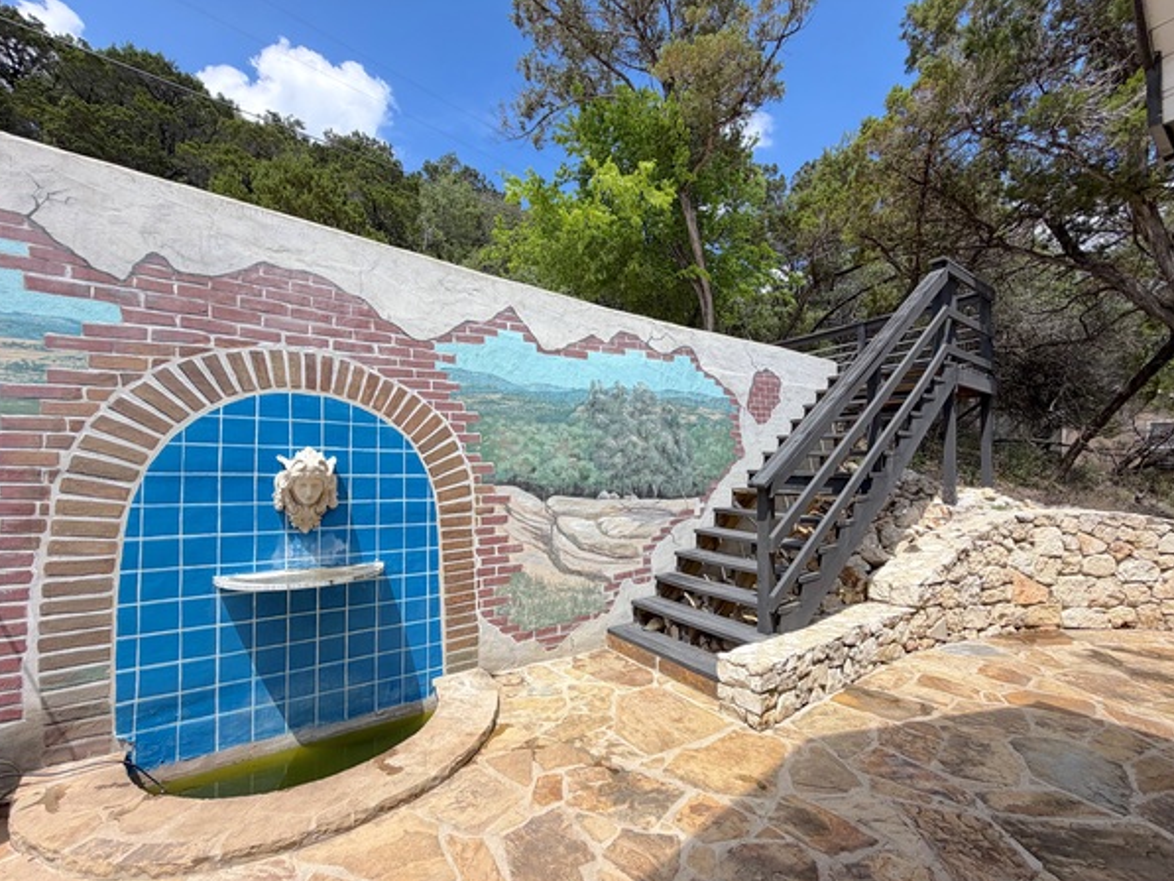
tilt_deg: +3.2
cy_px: 470
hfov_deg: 98.1
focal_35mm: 15
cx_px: 600
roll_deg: -0.4
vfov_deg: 81.7
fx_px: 509
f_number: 2.2
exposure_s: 1/770
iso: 25
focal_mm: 2.22
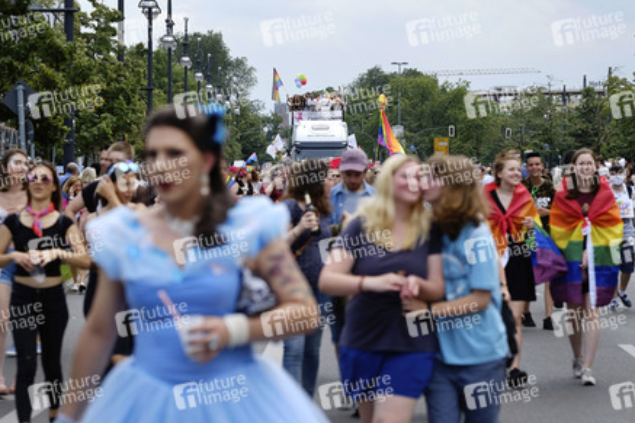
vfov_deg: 9.9
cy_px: 211
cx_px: 317
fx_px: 2451
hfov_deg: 14.8
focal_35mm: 139
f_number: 4
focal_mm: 90
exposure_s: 1/850
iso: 200
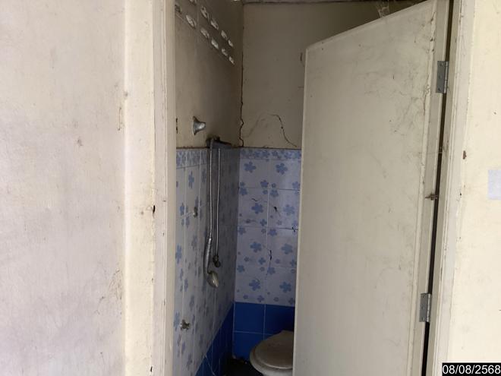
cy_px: 188
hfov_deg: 58.4
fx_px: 449
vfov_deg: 45.4
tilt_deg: -6.8
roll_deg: -1.8
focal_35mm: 31
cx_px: 250
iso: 200
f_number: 2.4
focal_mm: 3.3
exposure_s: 1/60
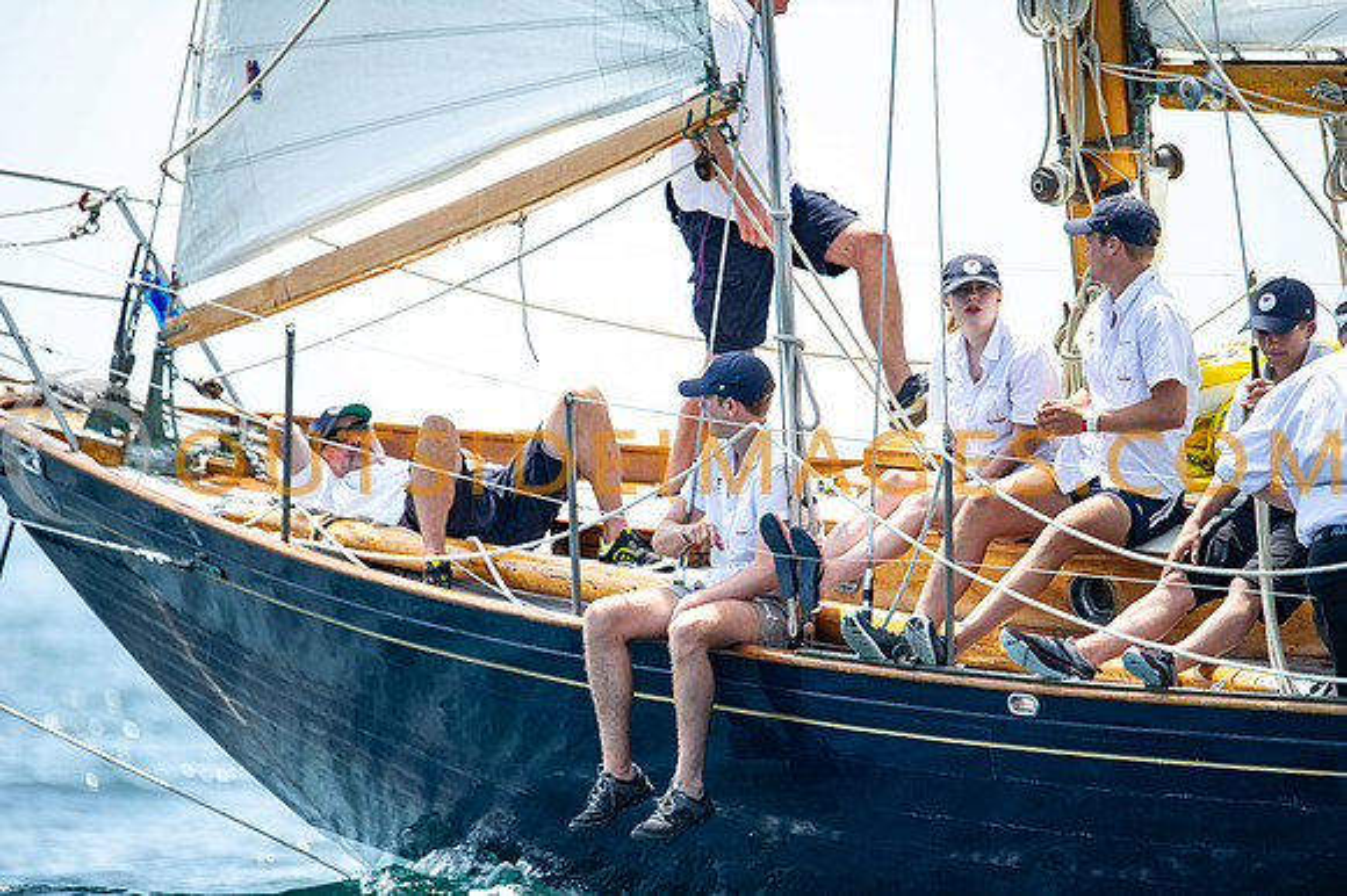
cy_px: 448
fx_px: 22436
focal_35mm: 600
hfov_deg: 3.4
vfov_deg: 2.3
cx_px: 674
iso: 400
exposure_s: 1/2000
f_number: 4
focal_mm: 600
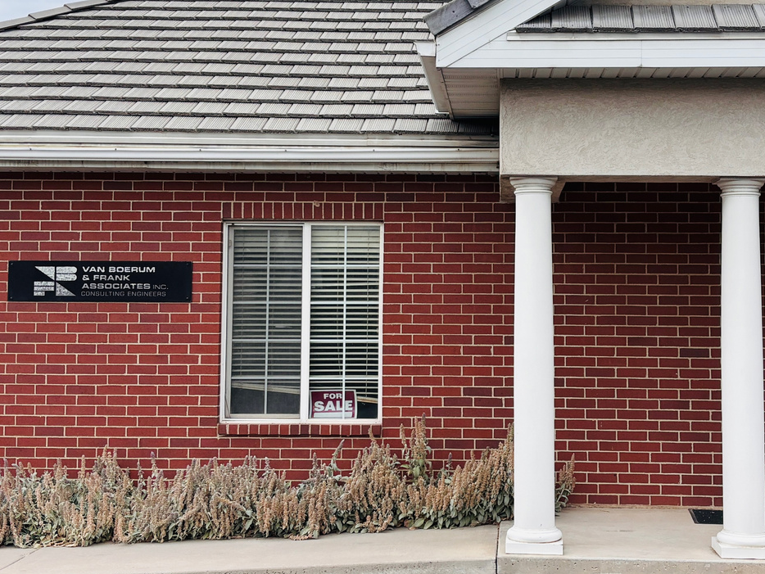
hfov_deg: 33.7
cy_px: 229
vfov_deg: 25.6
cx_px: 453
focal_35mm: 57
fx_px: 1260
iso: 50
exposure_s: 1/3413
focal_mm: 5.96
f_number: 1.6
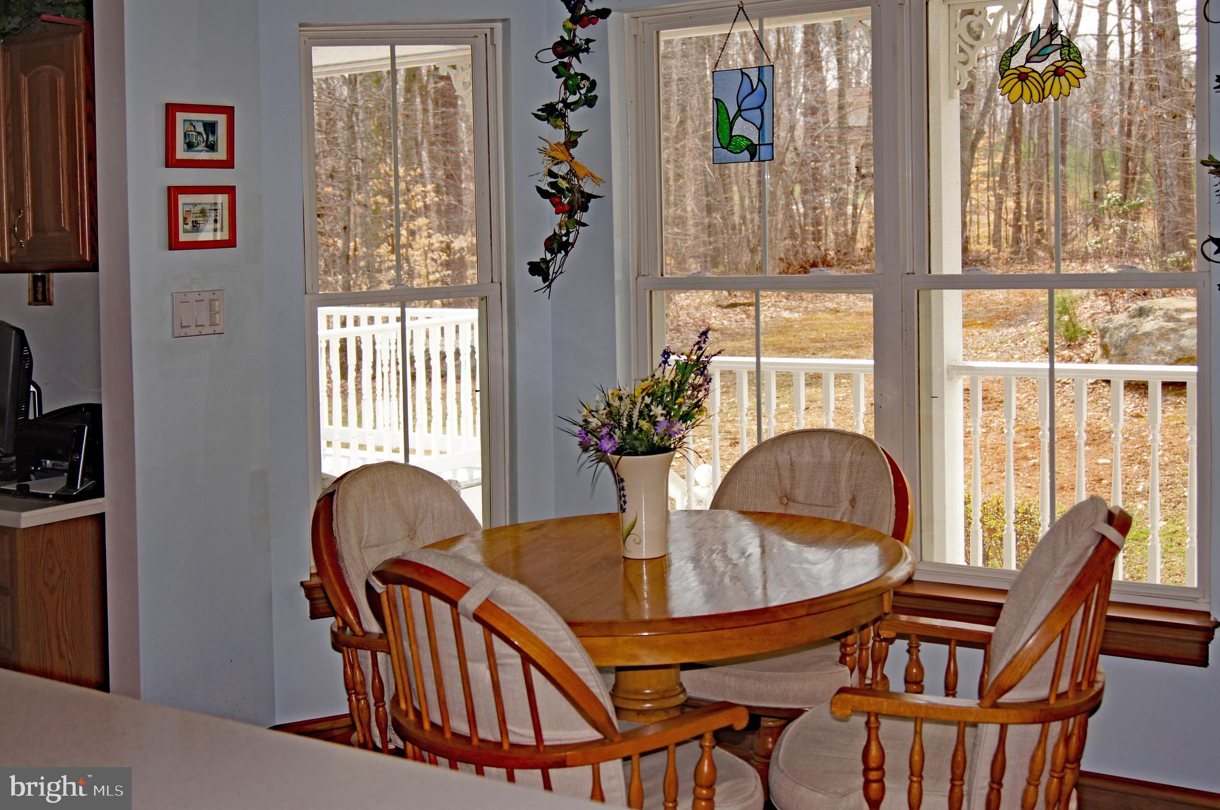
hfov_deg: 37.9
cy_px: 405
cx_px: 610
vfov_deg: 25.7
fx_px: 1777
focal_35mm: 52
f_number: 5.6
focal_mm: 35
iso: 100
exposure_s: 1/80
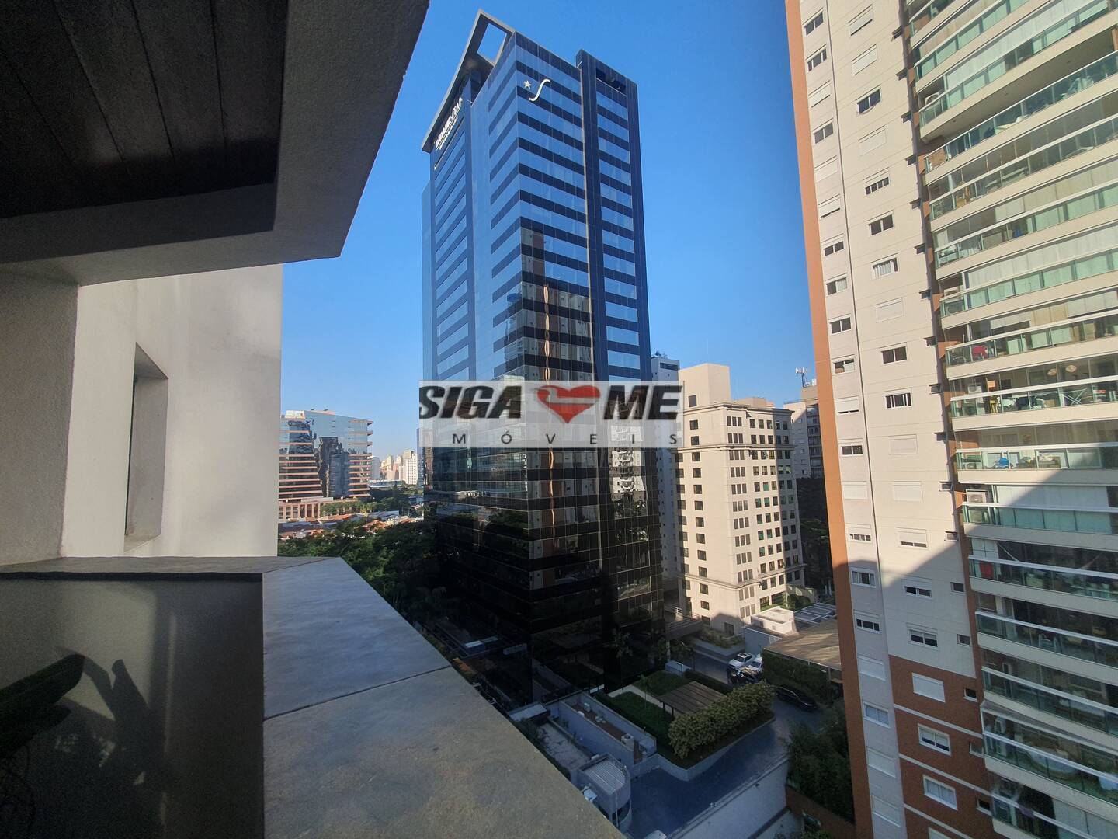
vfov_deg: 89.9
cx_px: 559
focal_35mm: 13
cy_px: 420
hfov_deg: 106.2
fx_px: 420
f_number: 2.2
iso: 50
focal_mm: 1.8
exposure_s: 1/862
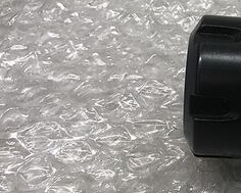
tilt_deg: -47.5
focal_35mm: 74
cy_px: 75
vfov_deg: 20.7
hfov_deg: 23.2
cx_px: 302
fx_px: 528
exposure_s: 1/150
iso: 20
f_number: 1.8
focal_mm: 3.99
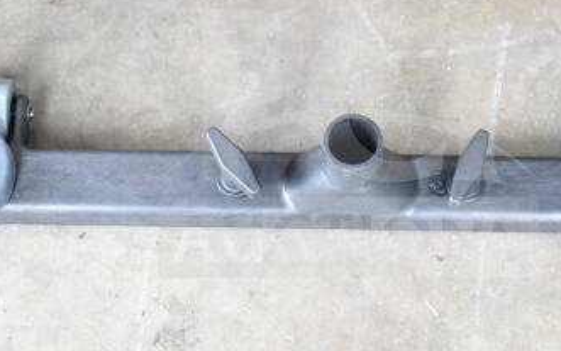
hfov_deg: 19.4
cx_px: 347
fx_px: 1636
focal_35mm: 107
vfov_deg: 12.2
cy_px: 143
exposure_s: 1/80
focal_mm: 38
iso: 1600
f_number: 4.8
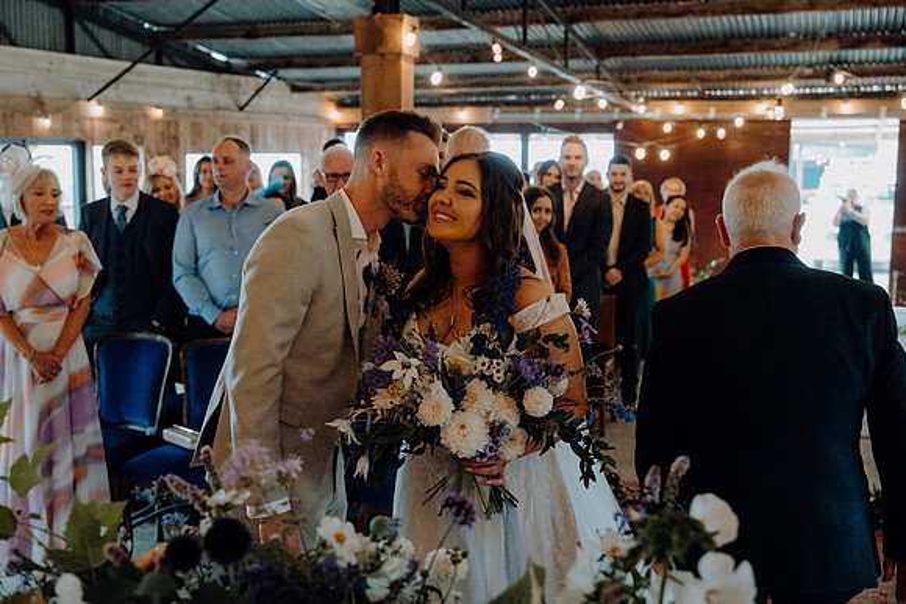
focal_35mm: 42
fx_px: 1057
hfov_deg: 46.4
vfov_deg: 31.9
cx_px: 453
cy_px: 302
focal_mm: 42
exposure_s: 1/200
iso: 5000
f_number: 3.5
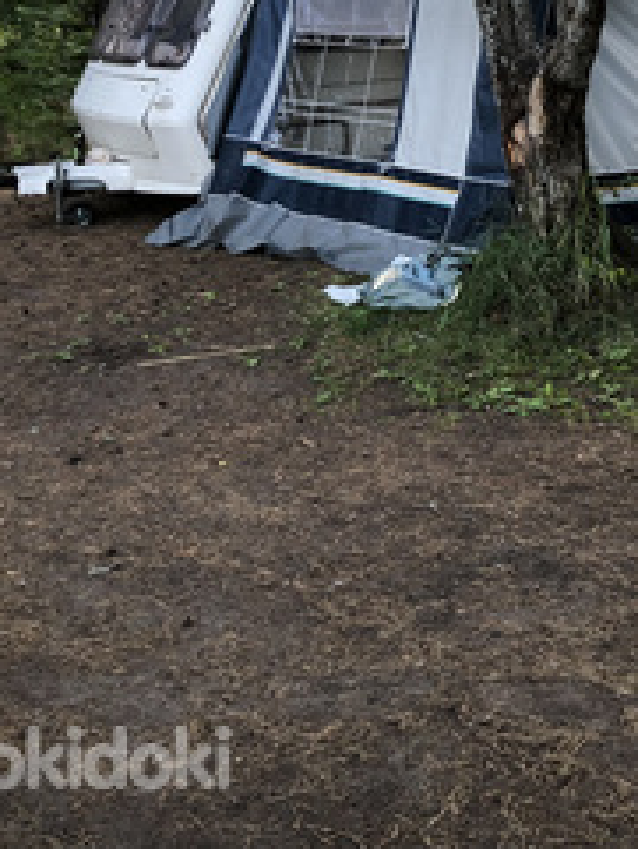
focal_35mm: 58
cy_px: 0
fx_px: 1424
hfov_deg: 24.7
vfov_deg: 30.8
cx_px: 541
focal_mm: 4
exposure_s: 1/30
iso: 32
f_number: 1.8
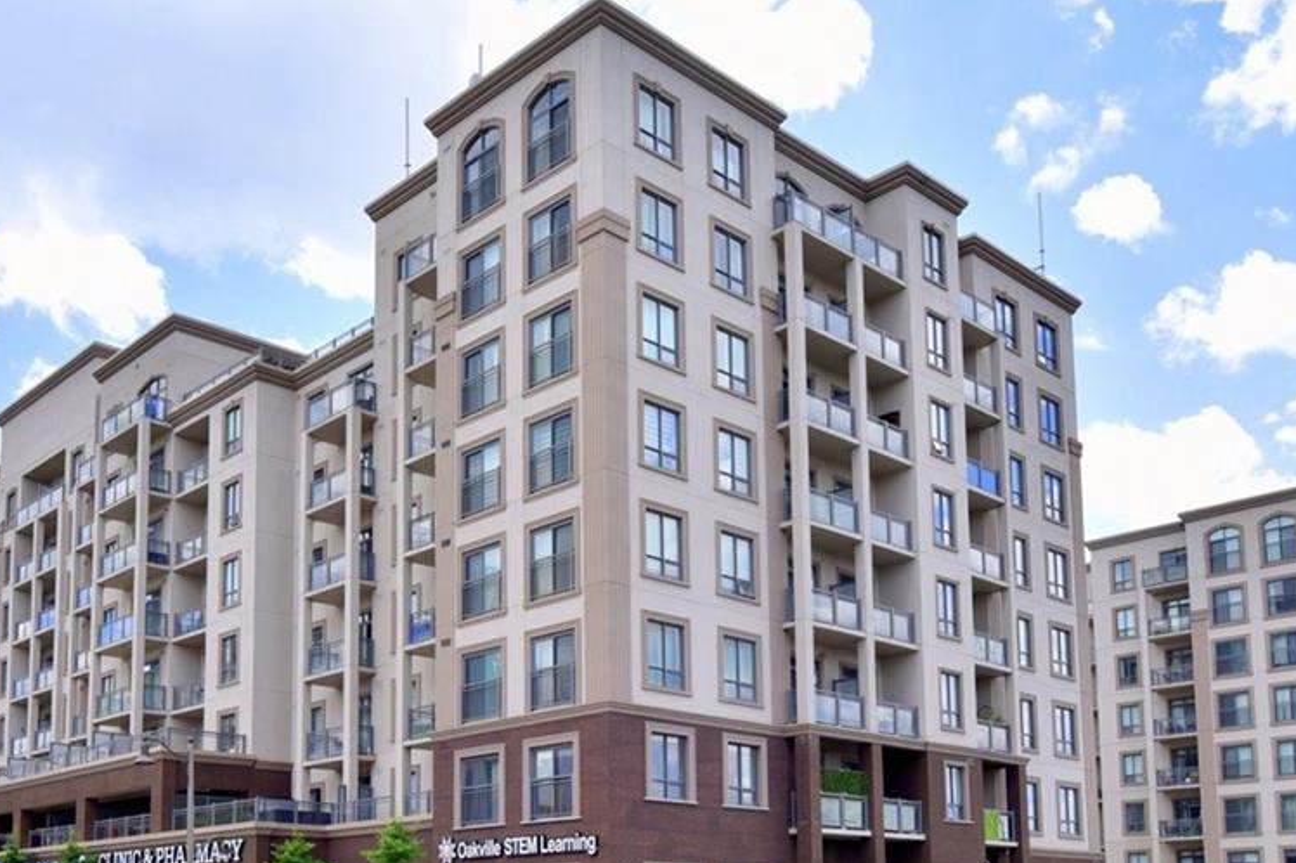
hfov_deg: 69.3
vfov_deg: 49.1
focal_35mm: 26
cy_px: 533
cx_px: 589
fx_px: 936
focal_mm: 19
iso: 250
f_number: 9
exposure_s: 1/320
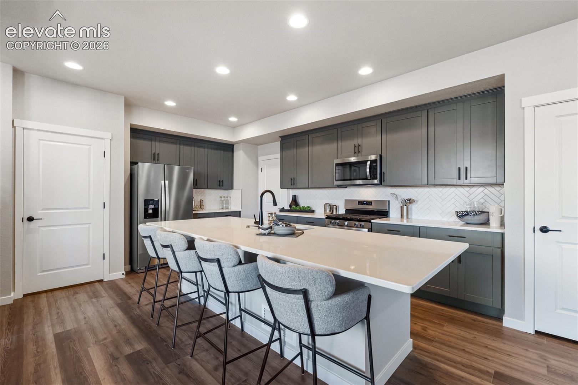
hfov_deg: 96.7
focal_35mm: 16
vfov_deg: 73.7
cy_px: 192
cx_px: 289
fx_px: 257
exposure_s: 1/10
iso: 500
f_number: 9
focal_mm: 16
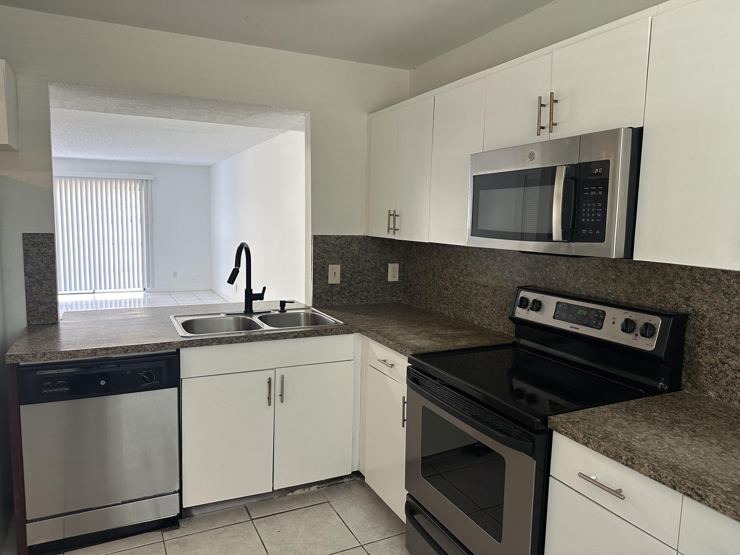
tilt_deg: -6.9
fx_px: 513
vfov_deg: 56.8
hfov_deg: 71.6
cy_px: 278
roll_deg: -0.8
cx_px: 370
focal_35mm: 24
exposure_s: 1/60
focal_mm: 6.86
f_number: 1.78
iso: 160
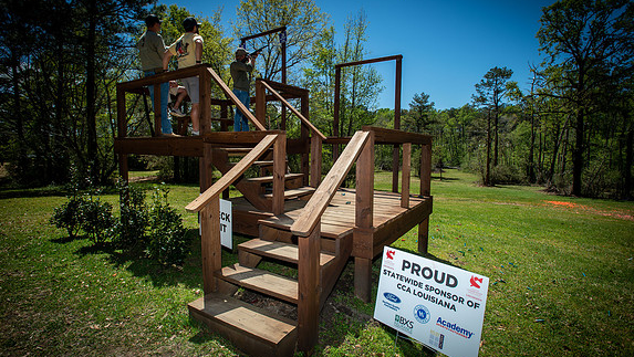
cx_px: 320
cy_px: 179
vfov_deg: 61.1
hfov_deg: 92.6
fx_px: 303
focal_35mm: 18
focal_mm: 17
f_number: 6.3
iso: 80
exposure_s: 1/250
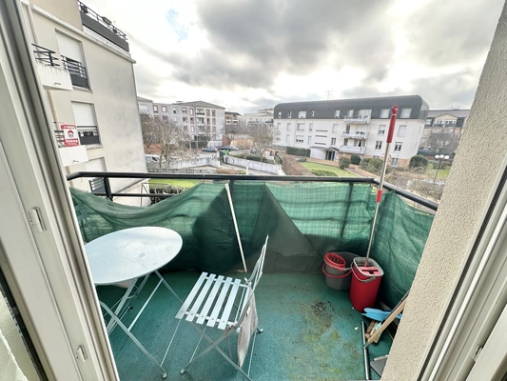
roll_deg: -2.0
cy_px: 190
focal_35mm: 14
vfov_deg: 85.7
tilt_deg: -17.2
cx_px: 254
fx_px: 205
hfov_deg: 102.1
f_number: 2.2
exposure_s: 1/262
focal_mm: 2.22
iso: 40
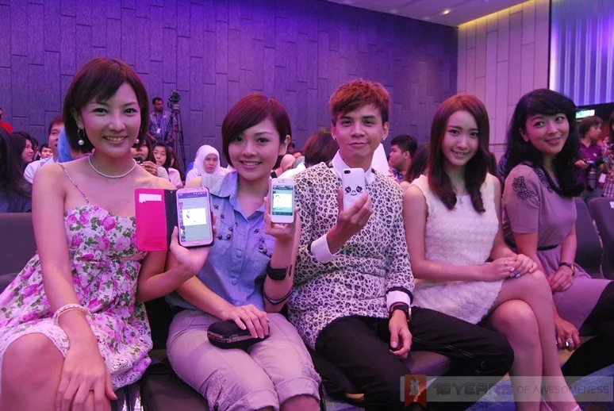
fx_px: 461
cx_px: 307
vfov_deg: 48.0
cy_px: 206
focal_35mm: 27
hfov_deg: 67.3
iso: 1600
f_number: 5.6
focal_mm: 18
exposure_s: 1/15
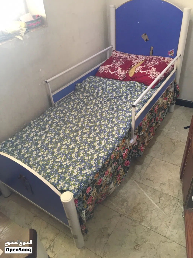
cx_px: 96
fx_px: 216
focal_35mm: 29
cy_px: 129
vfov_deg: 61.7
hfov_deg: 48.2
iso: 200
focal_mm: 4.15
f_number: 2.2
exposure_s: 1/25
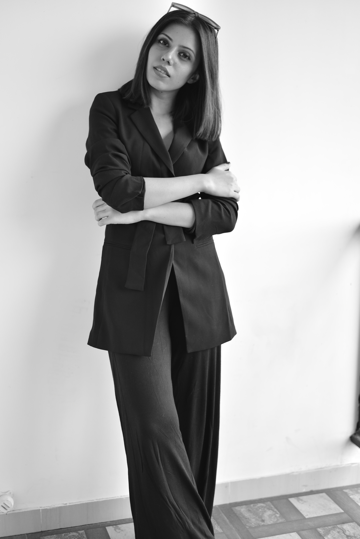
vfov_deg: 39.6
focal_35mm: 50
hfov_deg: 27.0
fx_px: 749
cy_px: 270
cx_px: 180
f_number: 1.8
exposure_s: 1/200
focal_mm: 50
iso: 500
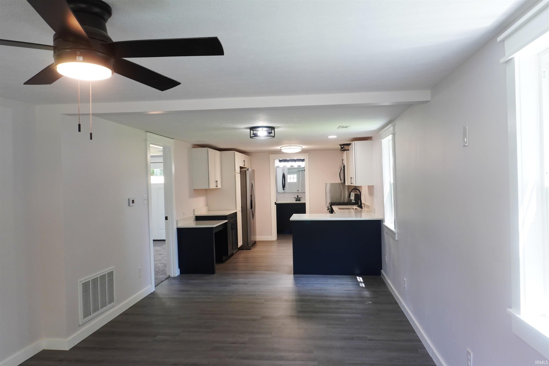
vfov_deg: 53.1
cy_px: 183
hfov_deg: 73.7
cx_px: 274
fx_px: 366
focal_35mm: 24
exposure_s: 1/30
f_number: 5.6
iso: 320
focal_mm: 16
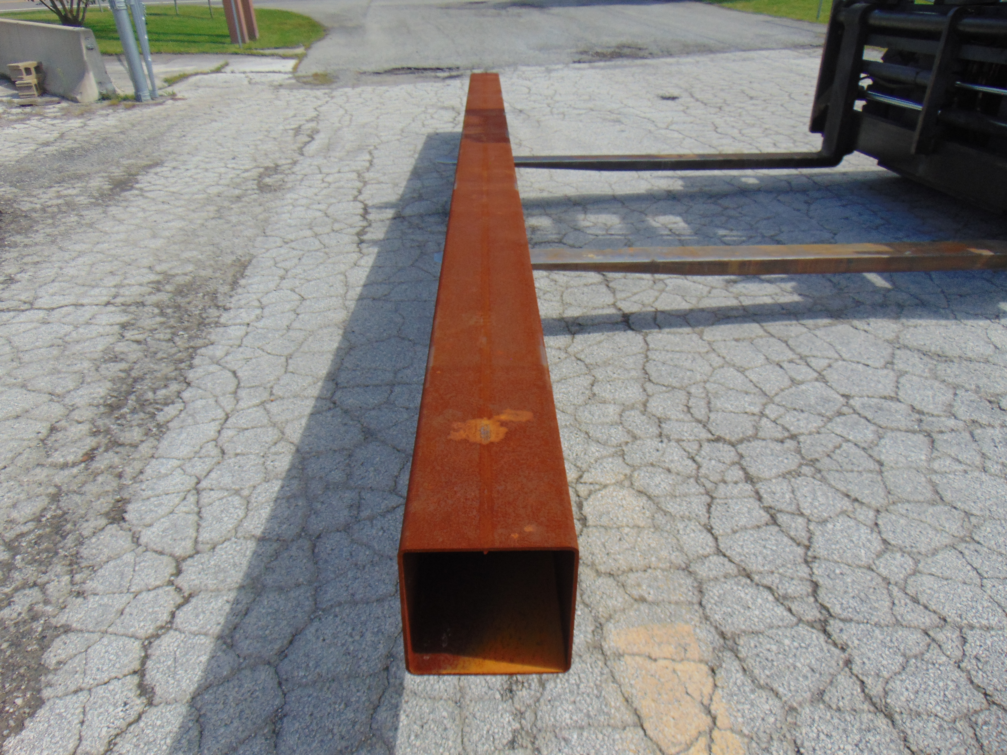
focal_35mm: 25
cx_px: 504
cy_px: 378
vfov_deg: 54.9
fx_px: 727
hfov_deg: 69.4
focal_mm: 4.5
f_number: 3
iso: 80
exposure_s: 1/800
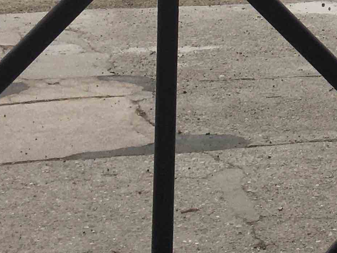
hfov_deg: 15.2
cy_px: -257
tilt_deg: +3.8
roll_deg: -0.1
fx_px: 1217
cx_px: 399
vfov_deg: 10.8
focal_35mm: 125
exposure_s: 1/569
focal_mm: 4.15
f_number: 2.2
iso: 25
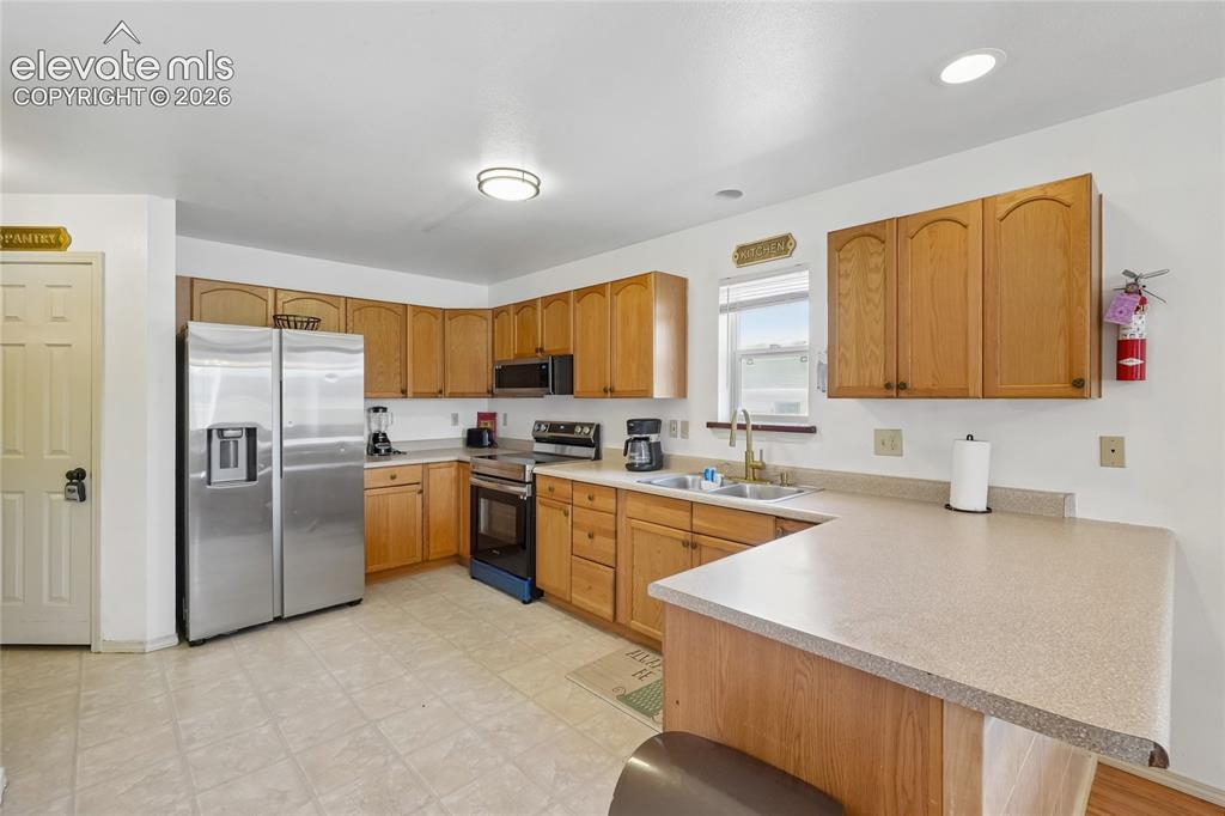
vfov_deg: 75.1
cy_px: 408
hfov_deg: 98.2
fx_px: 531
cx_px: 612
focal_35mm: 16
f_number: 8
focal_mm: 10.4
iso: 800
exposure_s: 1/8
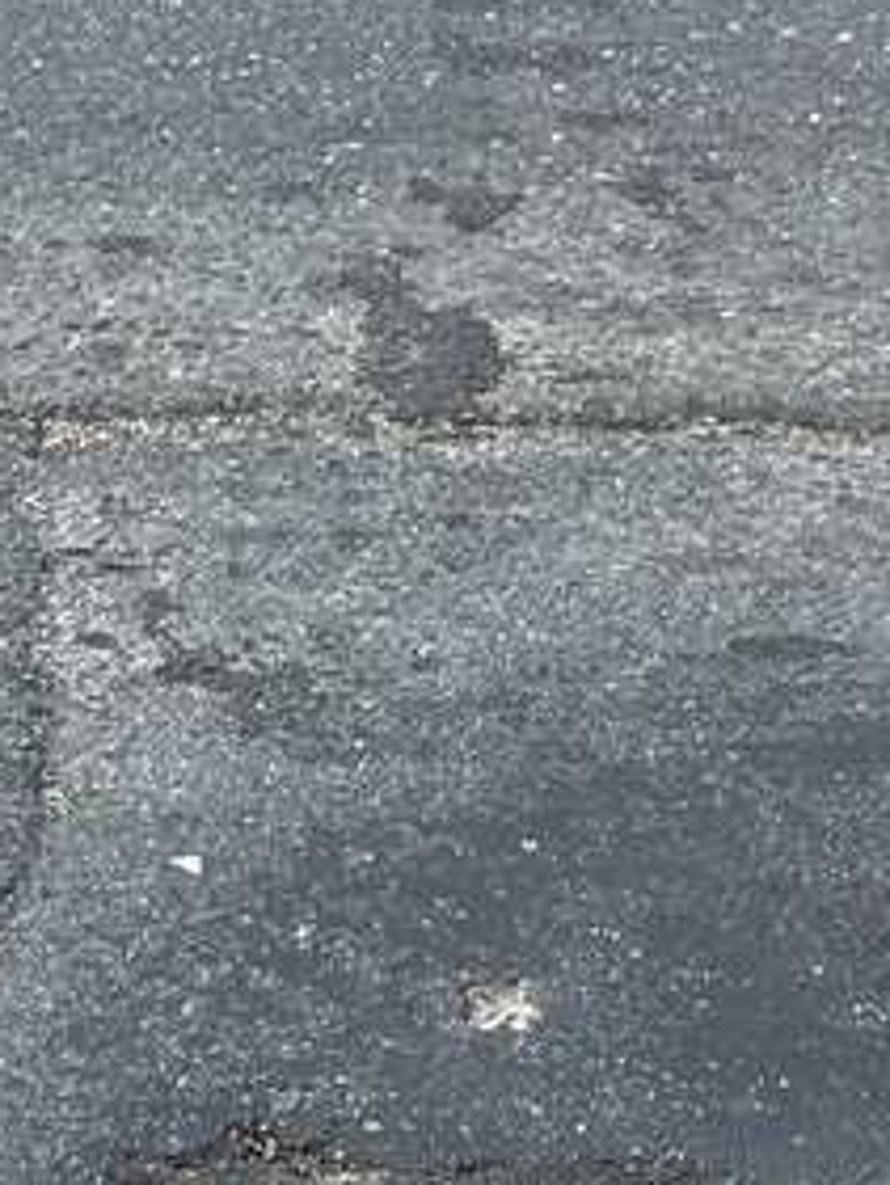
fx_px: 3802
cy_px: 2172
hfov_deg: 13.3
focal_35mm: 111
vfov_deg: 15.2
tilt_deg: -48.4
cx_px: 730
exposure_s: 1/266
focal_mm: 5.1
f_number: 1.6
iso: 40
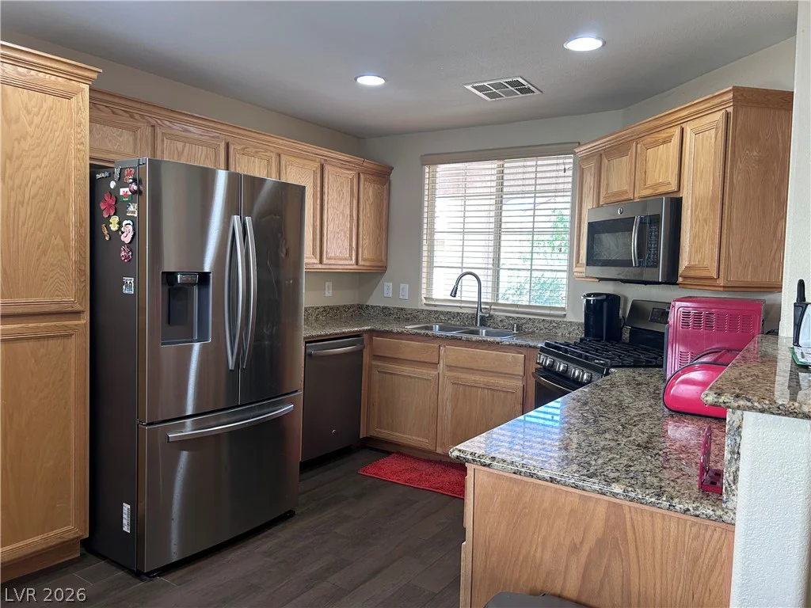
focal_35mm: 26
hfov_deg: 67.3
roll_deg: -1.3
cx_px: 406
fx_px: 609
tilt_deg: -3.8
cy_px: 304
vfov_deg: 53.1
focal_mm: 5.7
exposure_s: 1/60
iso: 80
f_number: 1.5
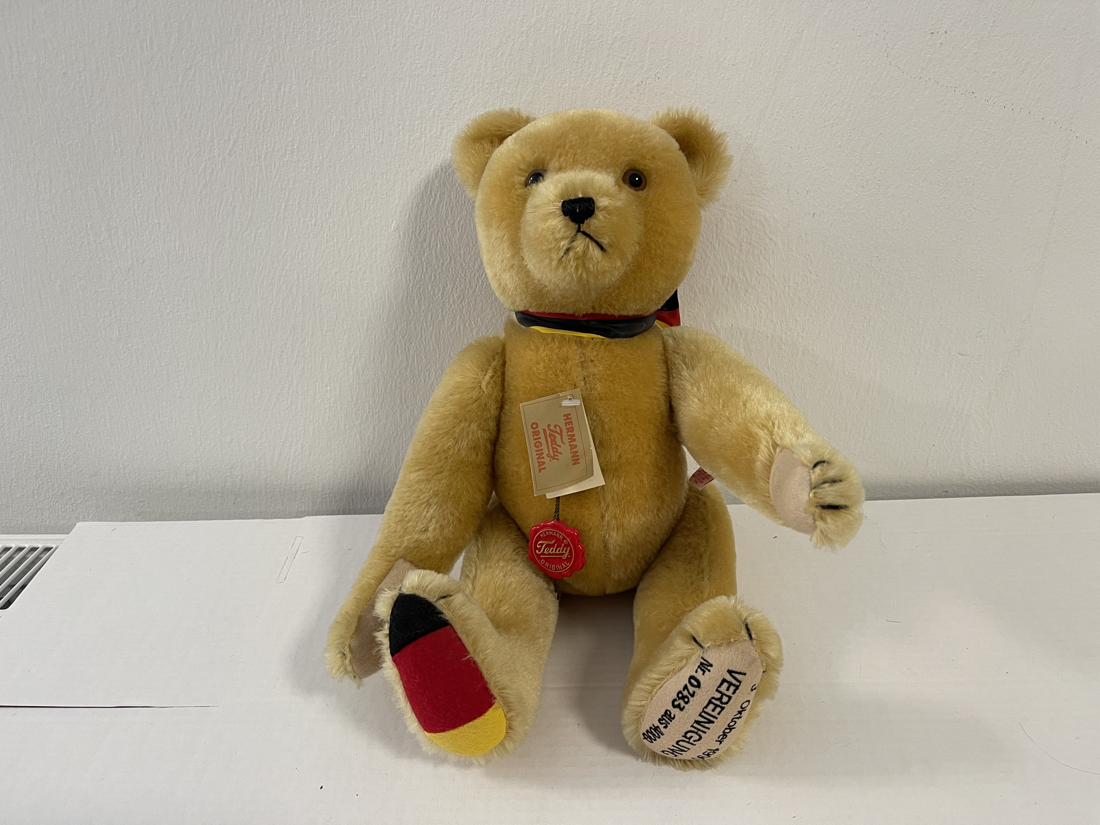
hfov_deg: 69.4
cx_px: 550
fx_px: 794
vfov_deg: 54.9
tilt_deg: -26.9
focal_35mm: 25
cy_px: 412
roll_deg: +2.1
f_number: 1.6
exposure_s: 1/50
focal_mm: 5.1
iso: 80
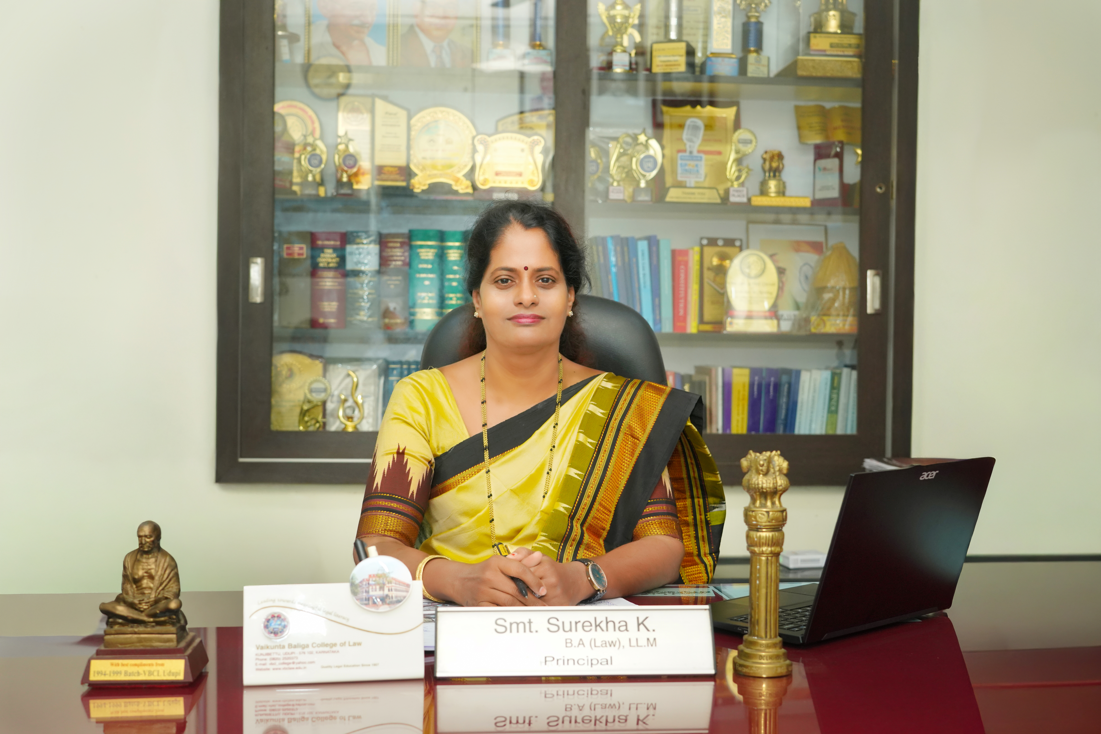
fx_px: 1376
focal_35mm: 45
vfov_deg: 29.9
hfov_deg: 43.6
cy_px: 367
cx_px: 550
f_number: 4.5
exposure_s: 1/160
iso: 1600
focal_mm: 45
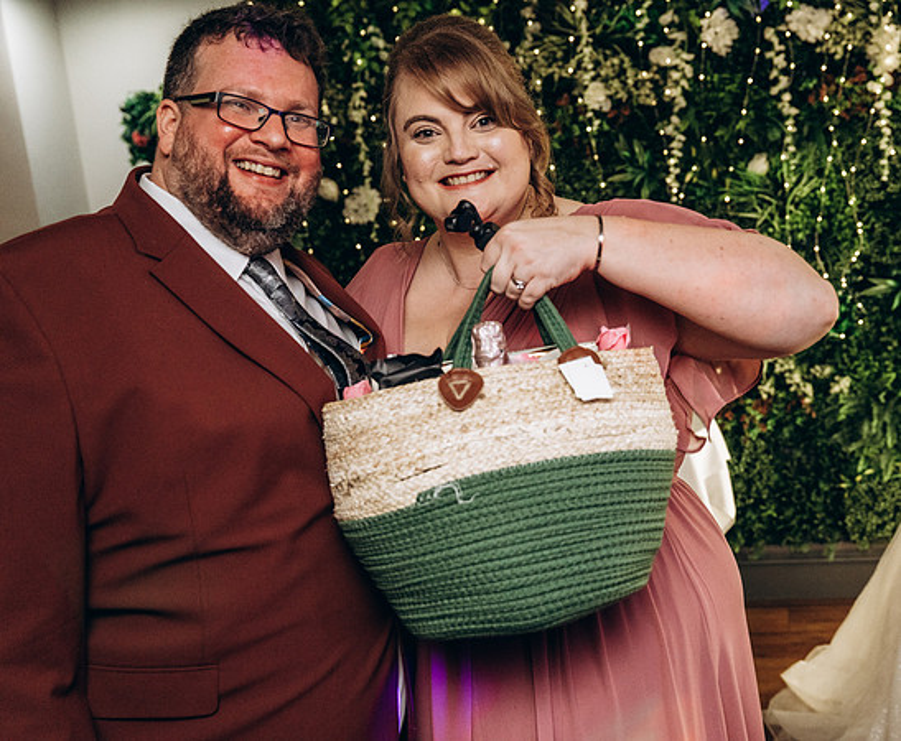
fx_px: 1391
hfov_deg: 35.7
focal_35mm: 52
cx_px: 556
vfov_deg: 29.8
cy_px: 370
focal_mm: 45
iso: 2000
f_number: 4.5
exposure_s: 1/100
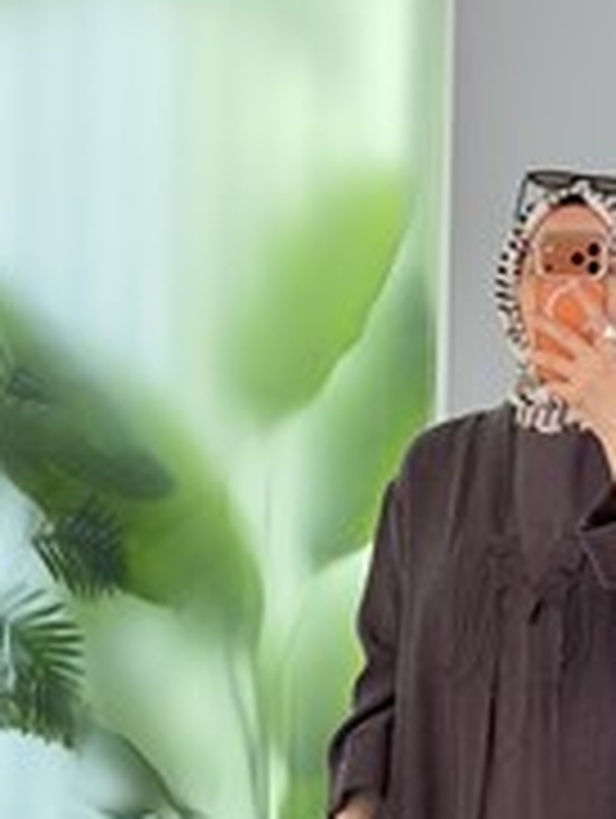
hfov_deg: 13.5
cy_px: 763
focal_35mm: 109
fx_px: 2580
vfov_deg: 17.7
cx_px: 567
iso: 50
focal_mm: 6.76
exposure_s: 1/100
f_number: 1.78
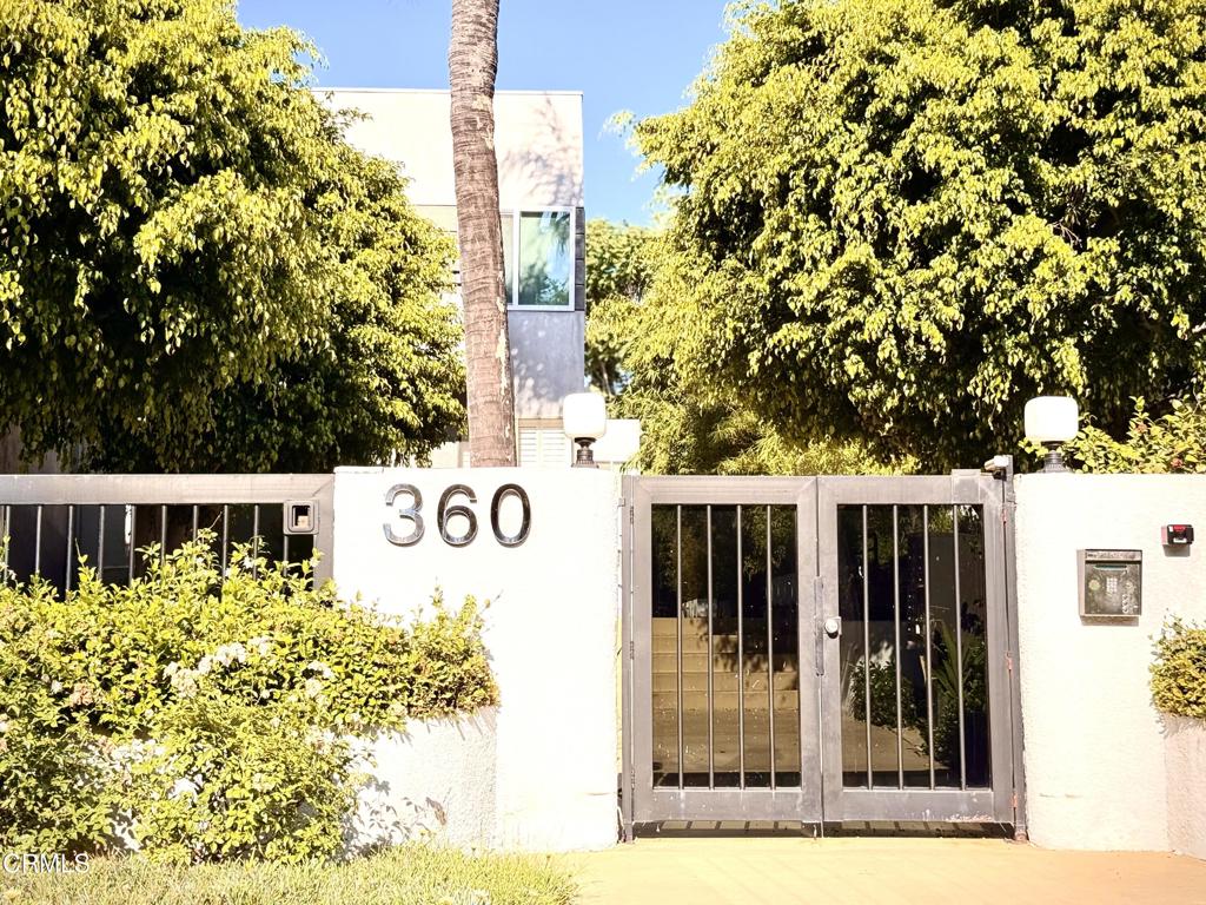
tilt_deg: +6.4
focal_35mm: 48
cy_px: 452
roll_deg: +0.2
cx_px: 603
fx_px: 1672
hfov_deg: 39.7
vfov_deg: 30.3
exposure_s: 1/2033
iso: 100
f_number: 1.78
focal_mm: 6.76
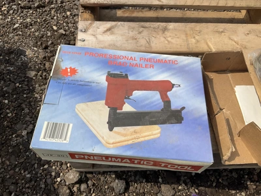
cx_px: 130
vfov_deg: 48.2
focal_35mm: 29
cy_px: 98
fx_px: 219
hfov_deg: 61.7
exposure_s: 1/2959
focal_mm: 3
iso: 25
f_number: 1.8
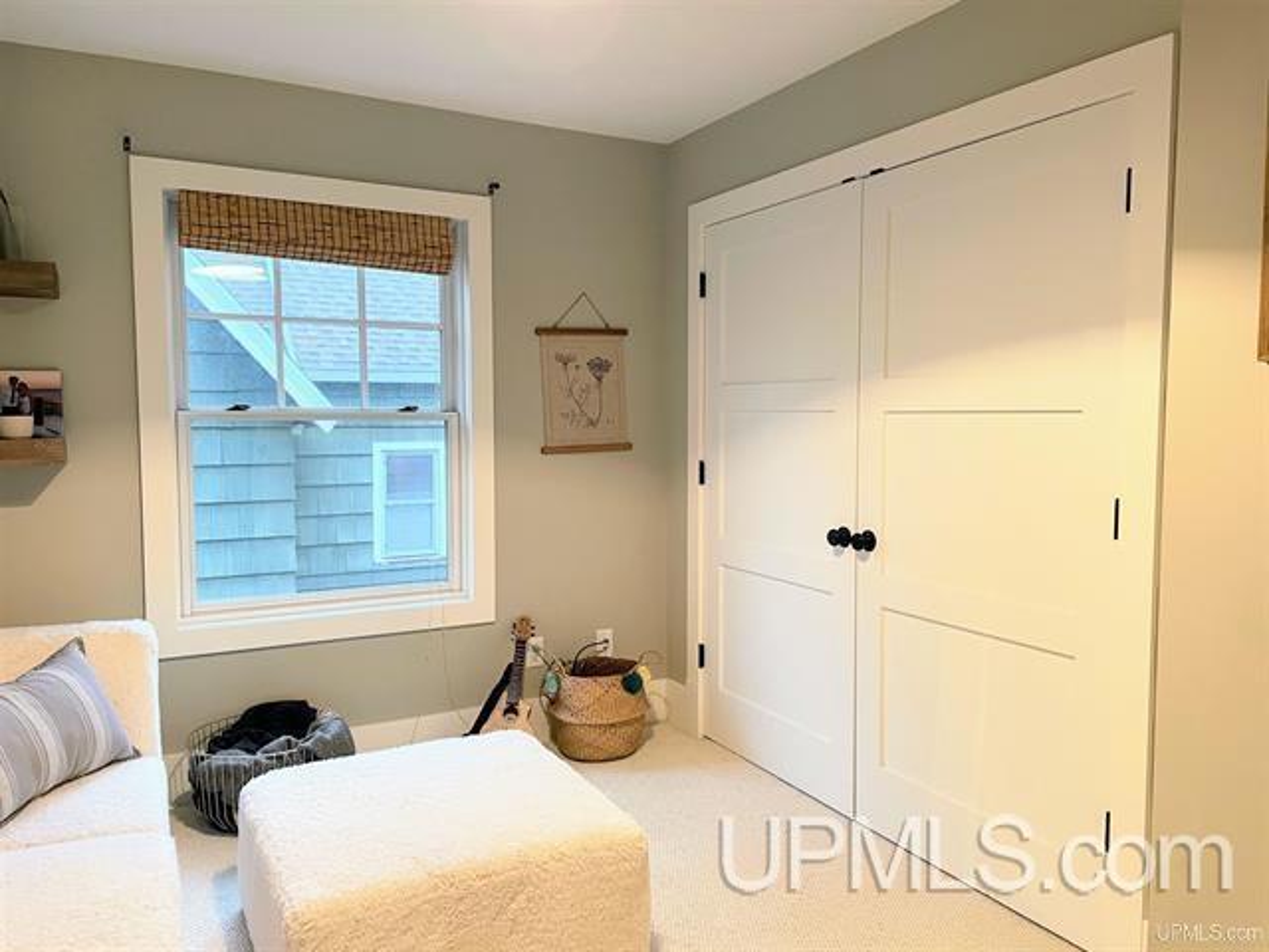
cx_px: 634
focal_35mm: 26
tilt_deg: -5.2
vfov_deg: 53.1
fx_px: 953
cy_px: 476
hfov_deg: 67.3
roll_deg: -0.6
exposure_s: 1/60
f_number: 1.6
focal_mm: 4.2
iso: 250
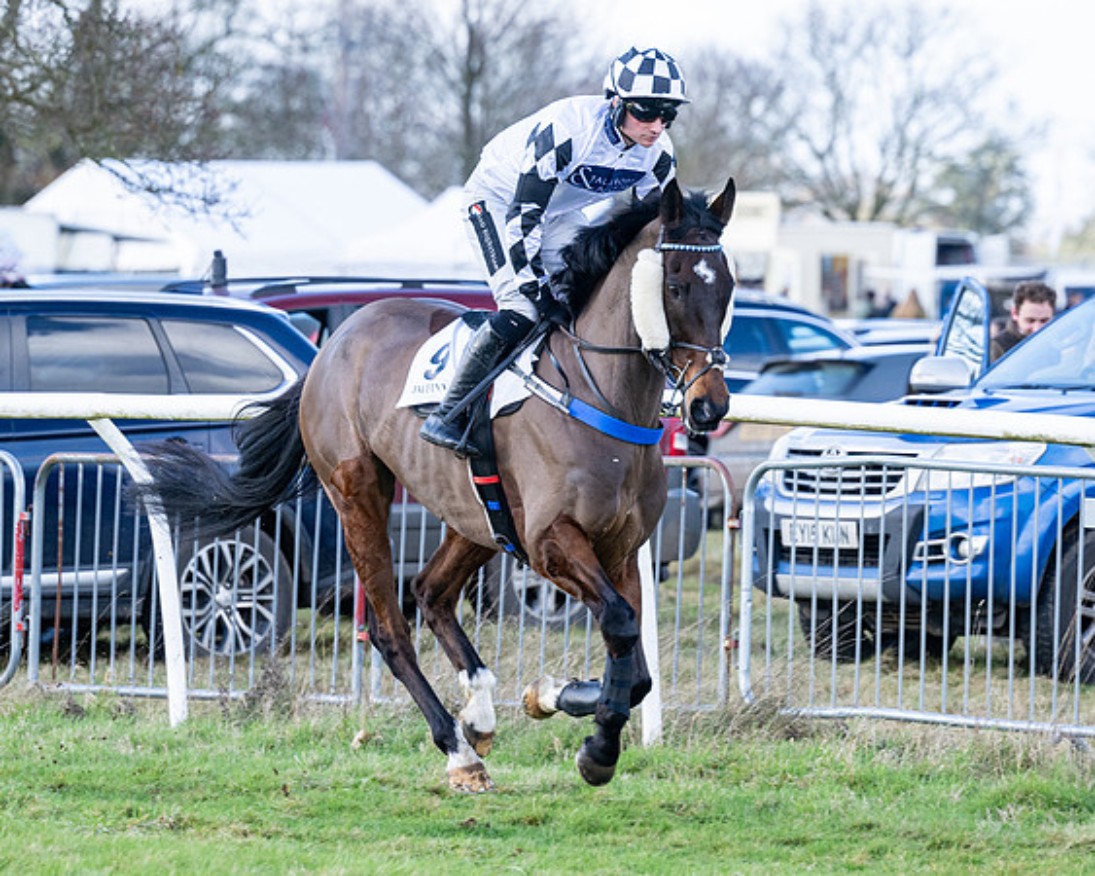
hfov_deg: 5.1
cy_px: 451
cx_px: 541
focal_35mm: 381
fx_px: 12340
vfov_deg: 4.1
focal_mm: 170
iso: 400
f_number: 4
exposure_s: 1/640
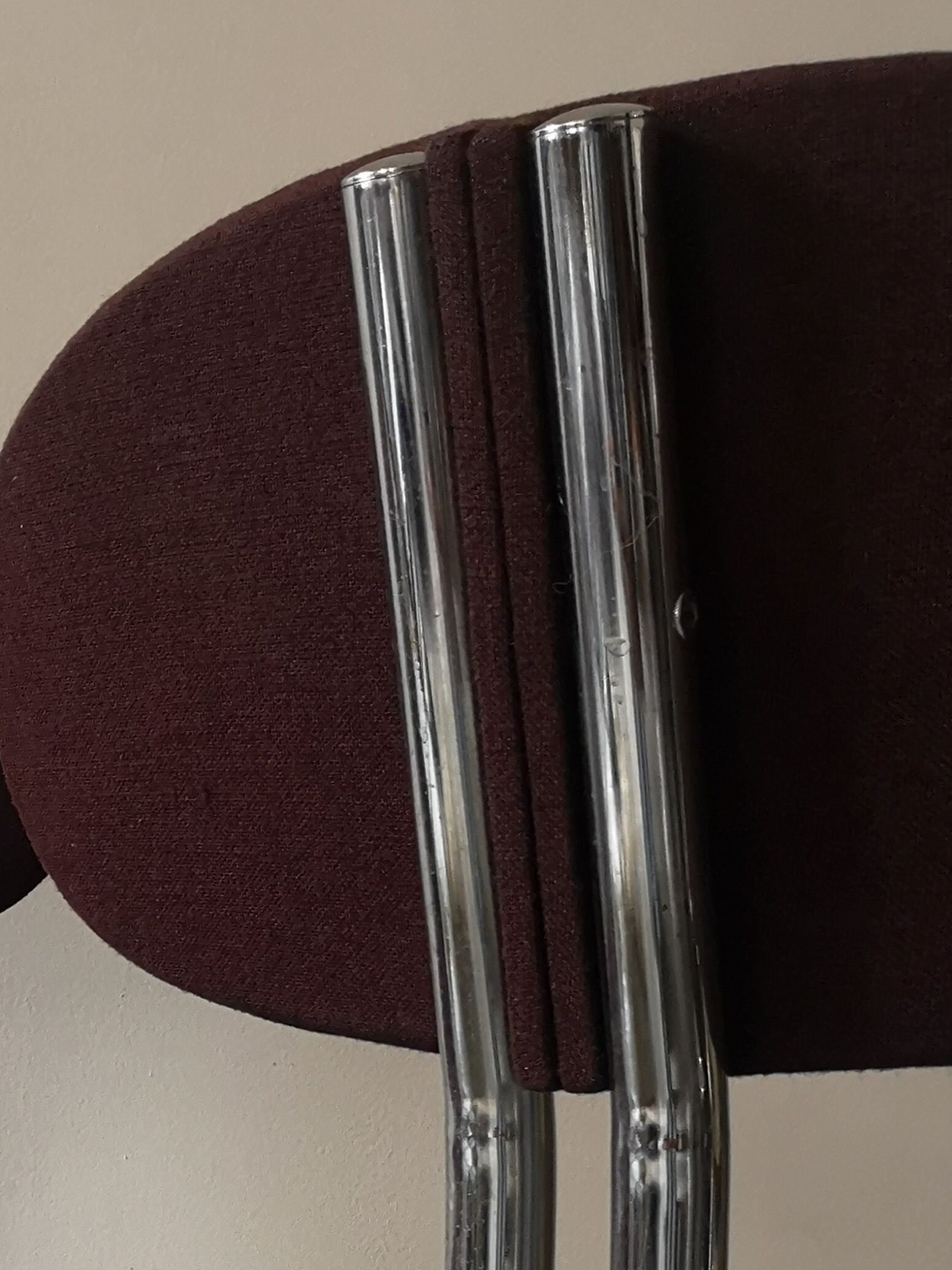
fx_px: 2457
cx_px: -20
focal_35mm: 67
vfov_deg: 27.3
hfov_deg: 21.1
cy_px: 1276
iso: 250
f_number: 1.8
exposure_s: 1/100
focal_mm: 3.95
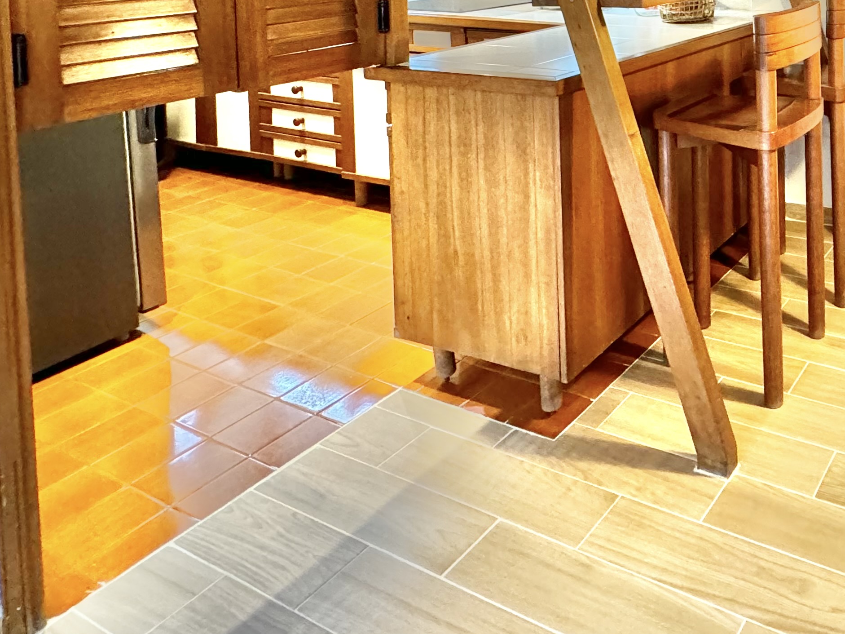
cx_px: 791
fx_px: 732
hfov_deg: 51.4
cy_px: -39
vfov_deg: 39.5
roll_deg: +0.5
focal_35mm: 30
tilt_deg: -3.0
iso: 400
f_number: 2.2
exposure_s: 1/60
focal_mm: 2.22
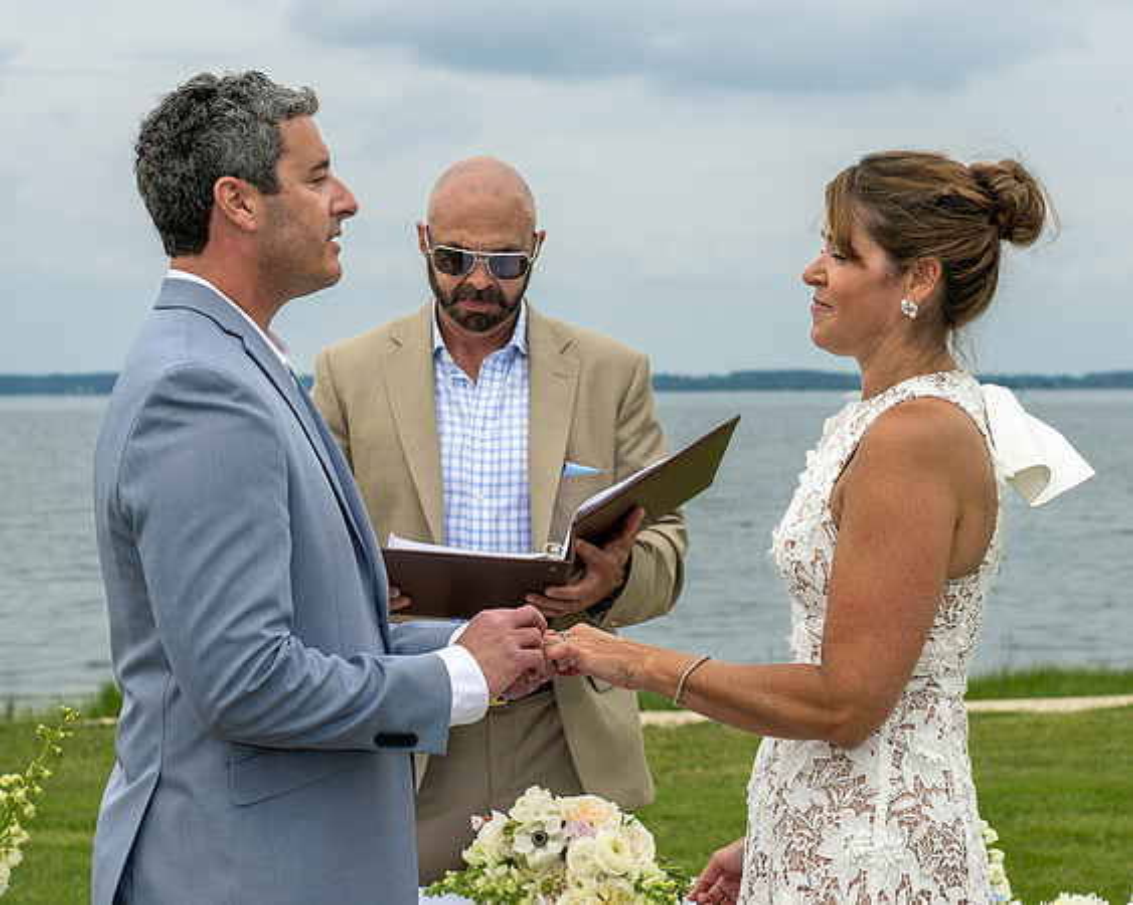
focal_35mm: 96
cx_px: 741
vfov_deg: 16.1
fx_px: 3211
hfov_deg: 20.0
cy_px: 444
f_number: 8
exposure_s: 1/250
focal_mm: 75
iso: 100
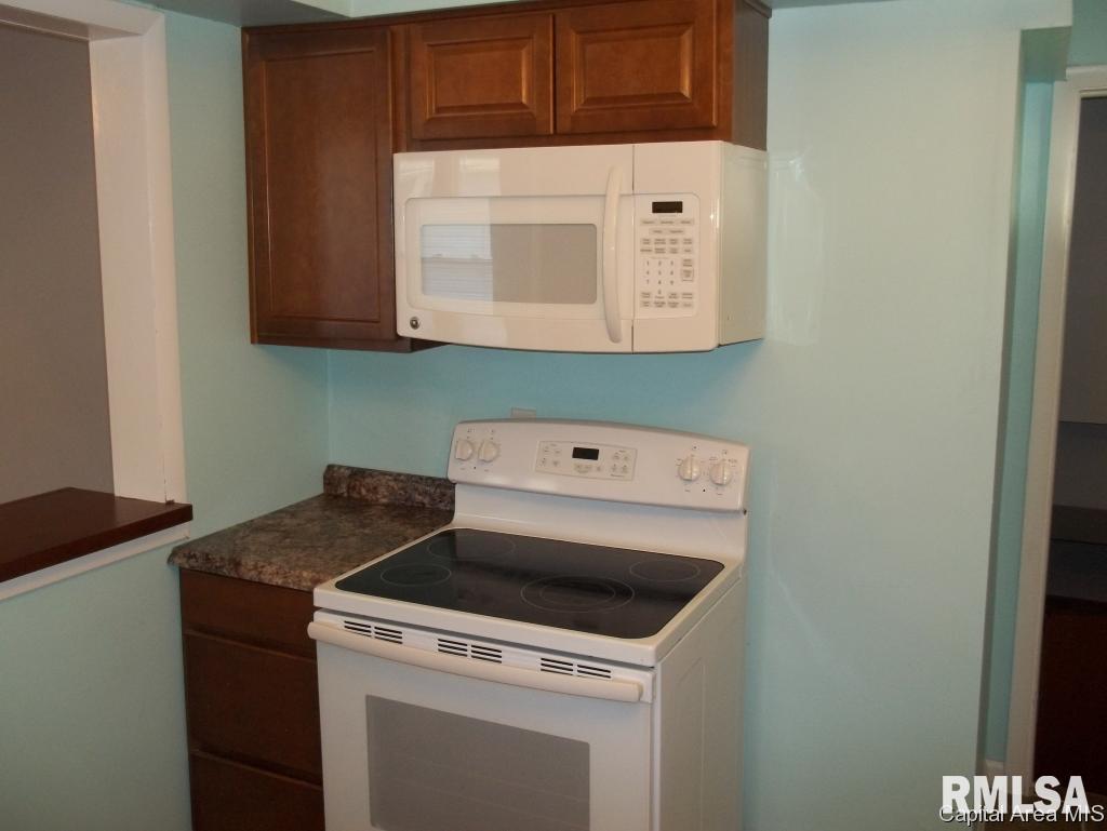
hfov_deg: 55.3
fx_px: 1056
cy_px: 416
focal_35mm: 33
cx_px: 554
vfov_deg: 43.0
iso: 160
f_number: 3.3
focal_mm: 5.9
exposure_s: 1/30
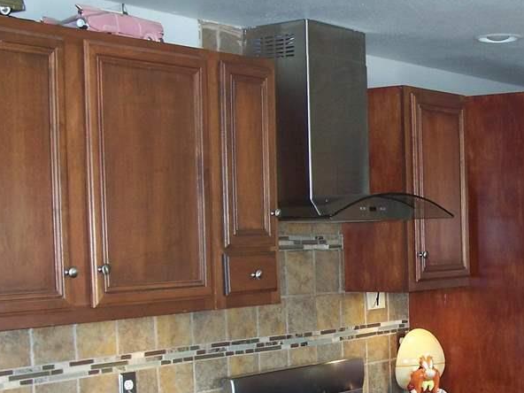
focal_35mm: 80
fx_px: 1211
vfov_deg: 18.2
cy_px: 322
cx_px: 473
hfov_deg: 23.7
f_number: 2.8
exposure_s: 1/60
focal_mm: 7.8
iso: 200
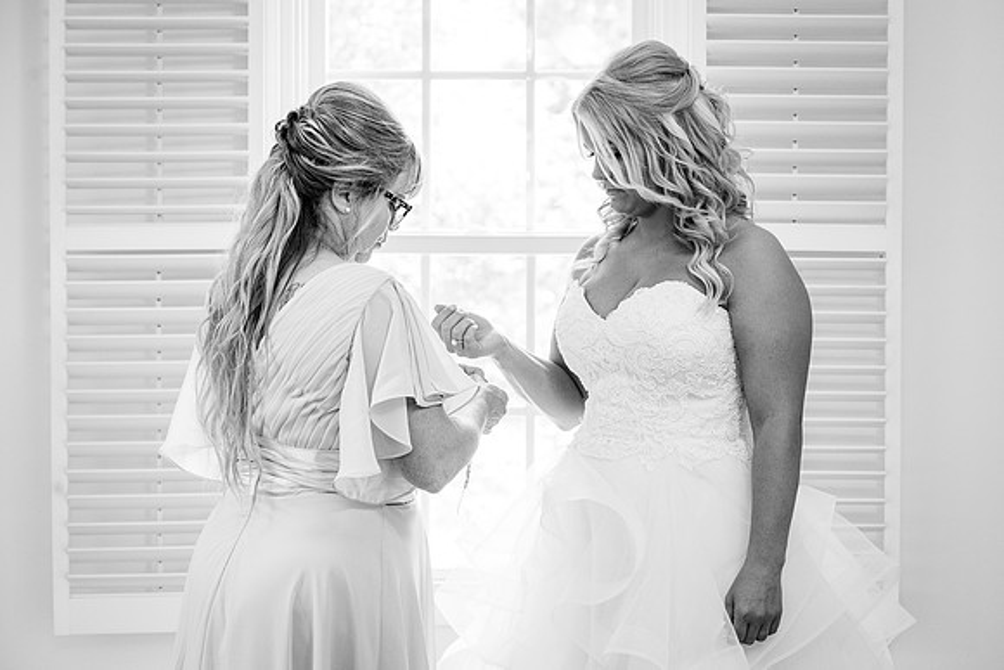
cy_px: 363
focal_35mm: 76
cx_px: 543
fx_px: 2130
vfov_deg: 17.9
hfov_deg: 26.5
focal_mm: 70
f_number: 5.6
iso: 2000
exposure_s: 1/125
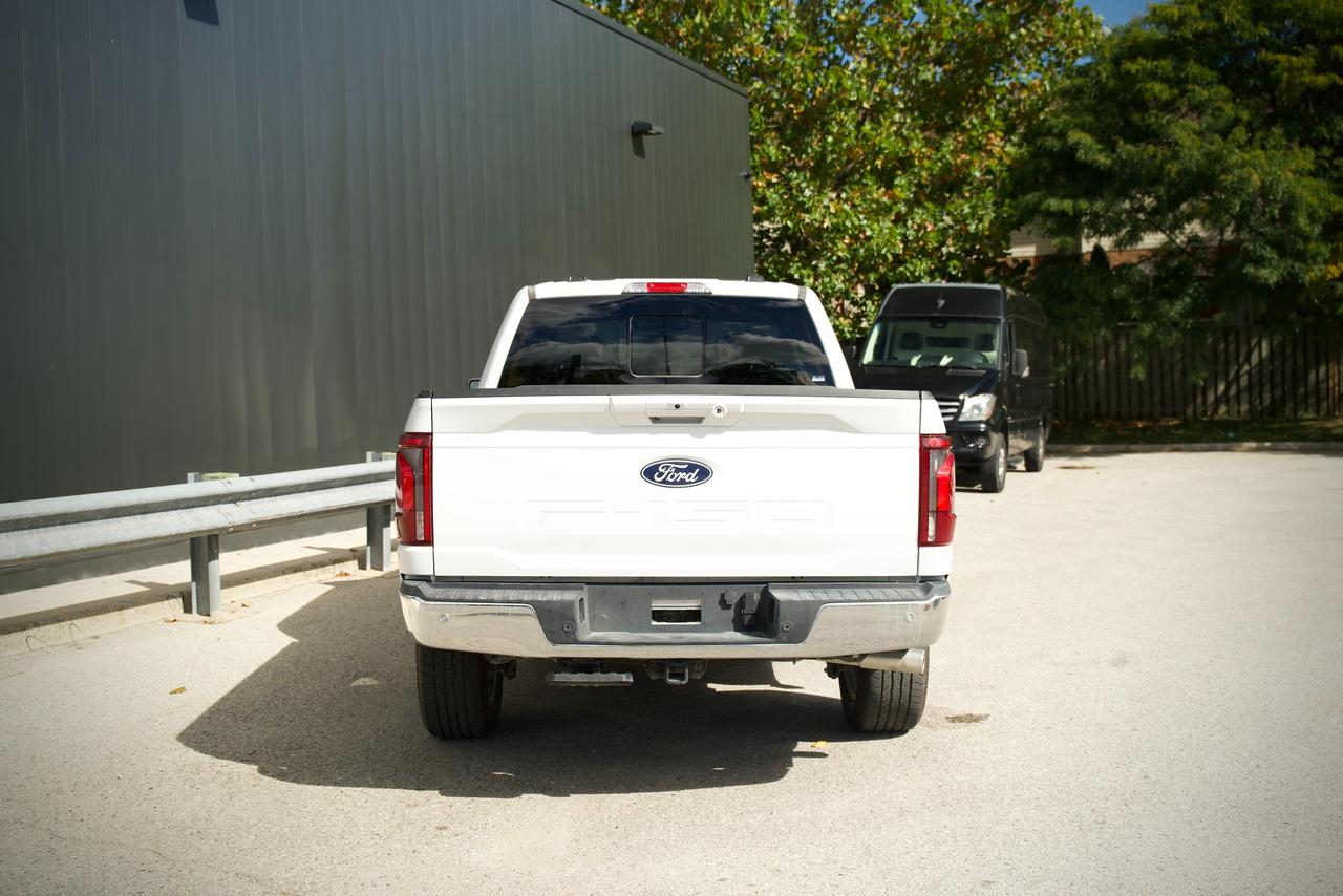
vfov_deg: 36.9
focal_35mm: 36
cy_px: 448
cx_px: 672
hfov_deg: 53.1
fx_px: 1343
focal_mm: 24
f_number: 2.8
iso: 250
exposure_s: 1/50
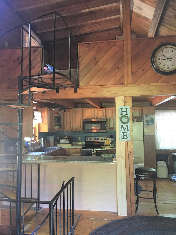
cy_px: 118
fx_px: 197
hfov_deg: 48.2
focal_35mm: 29
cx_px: 88
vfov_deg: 61.7
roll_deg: +0.5
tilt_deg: +3.3
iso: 64
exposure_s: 1/4
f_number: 2.2
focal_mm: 4.15
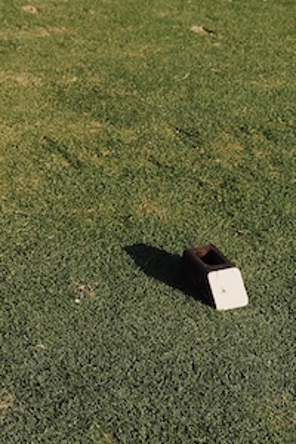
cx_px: -110
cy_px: -114
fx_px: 1283
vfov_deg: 18.4
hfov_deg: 12.7
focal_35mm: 104
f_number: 4
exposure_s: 1/2000
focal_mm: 32
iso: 800
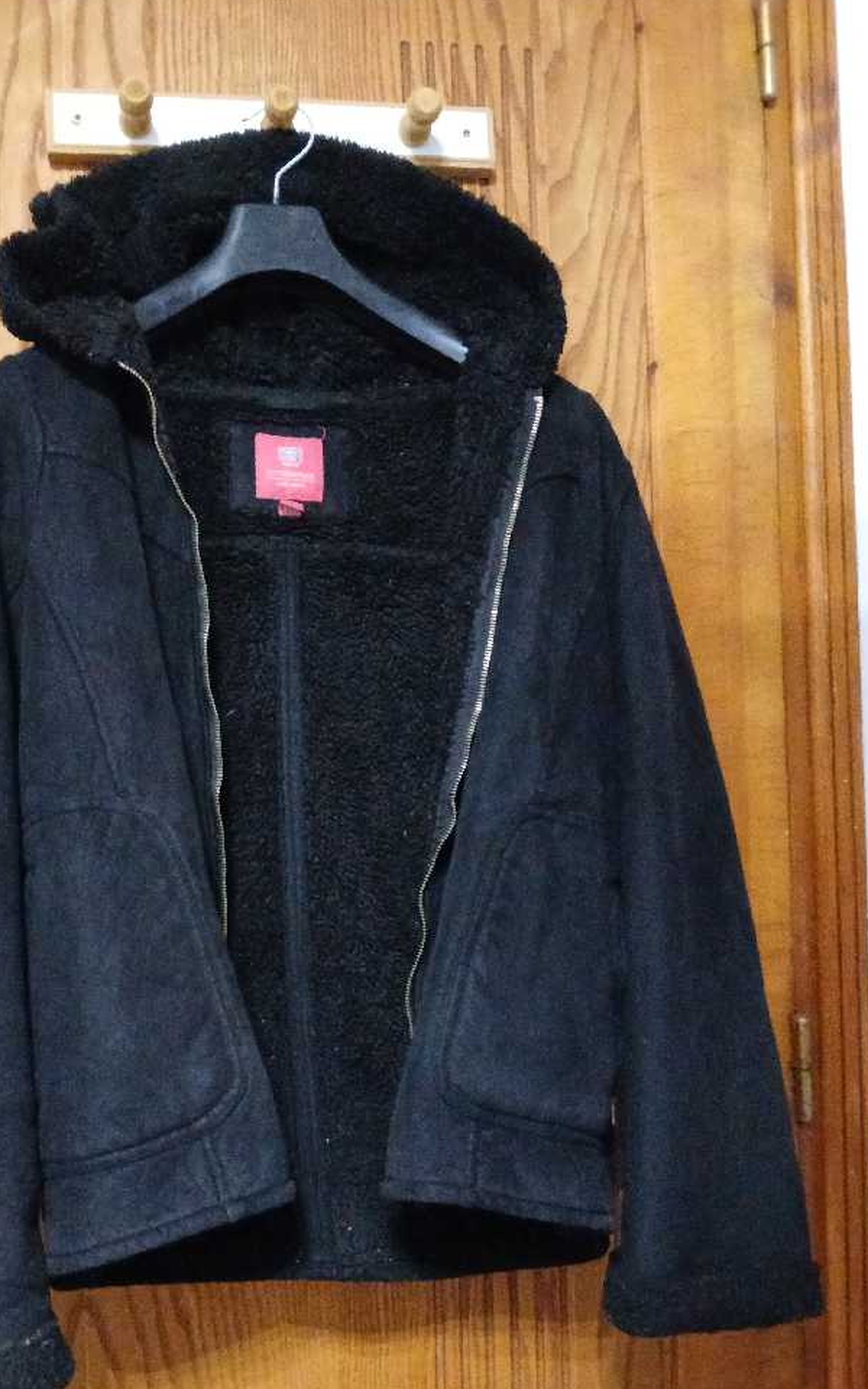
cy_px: 763
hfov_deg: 40.2
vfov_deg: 61.1
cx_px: 304
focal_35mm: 31
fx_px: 1173
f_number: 1.8
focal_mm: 3.98
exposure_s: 1/10
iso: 2000
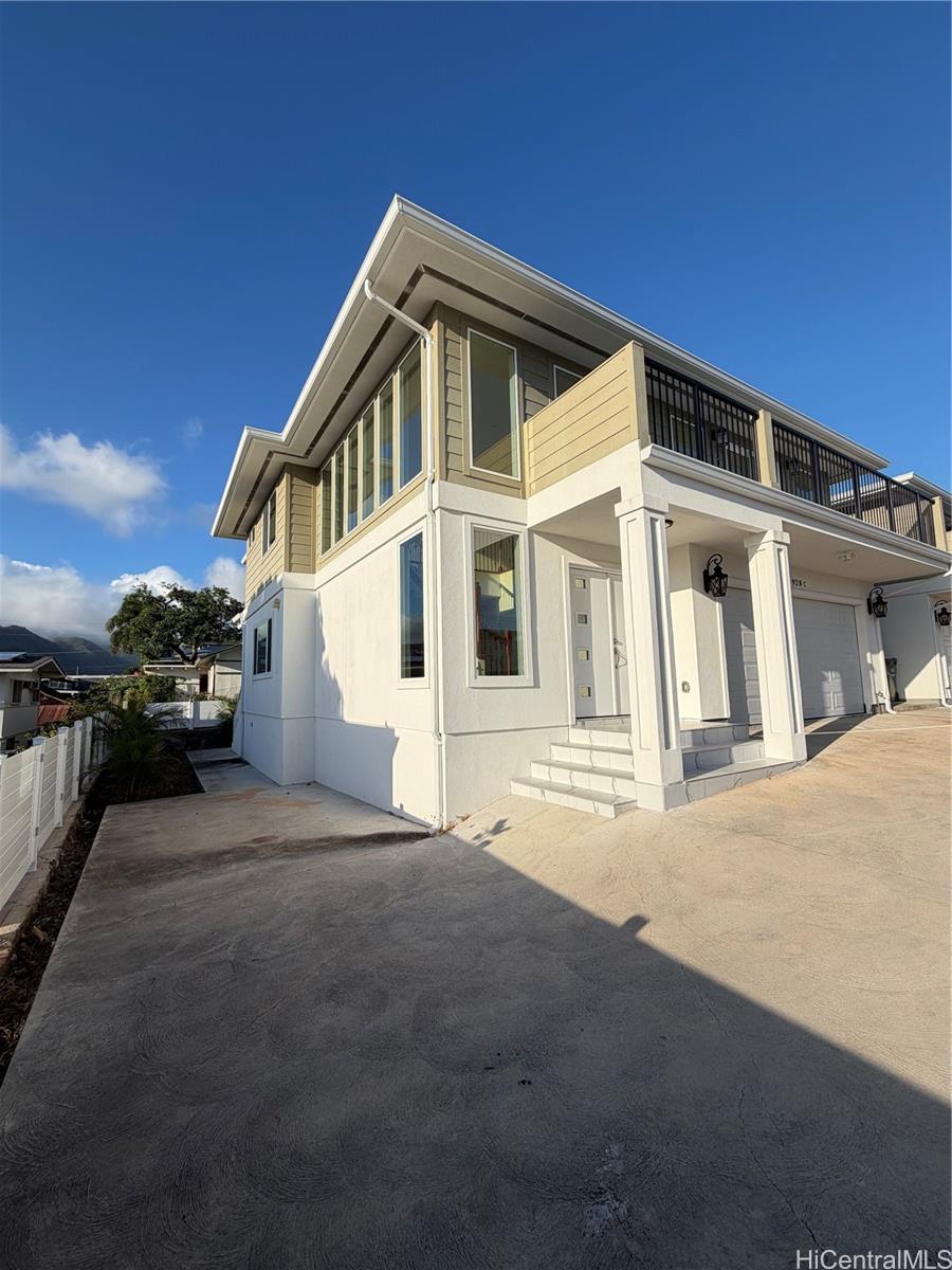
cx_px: 476
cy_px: 635
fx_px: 513
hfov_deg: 85.7
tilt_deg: +6.7
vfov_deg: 102.1
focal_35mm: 14
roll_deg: +1.4
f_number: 2.2
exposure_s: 1/1050
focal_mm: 2.22
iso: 20
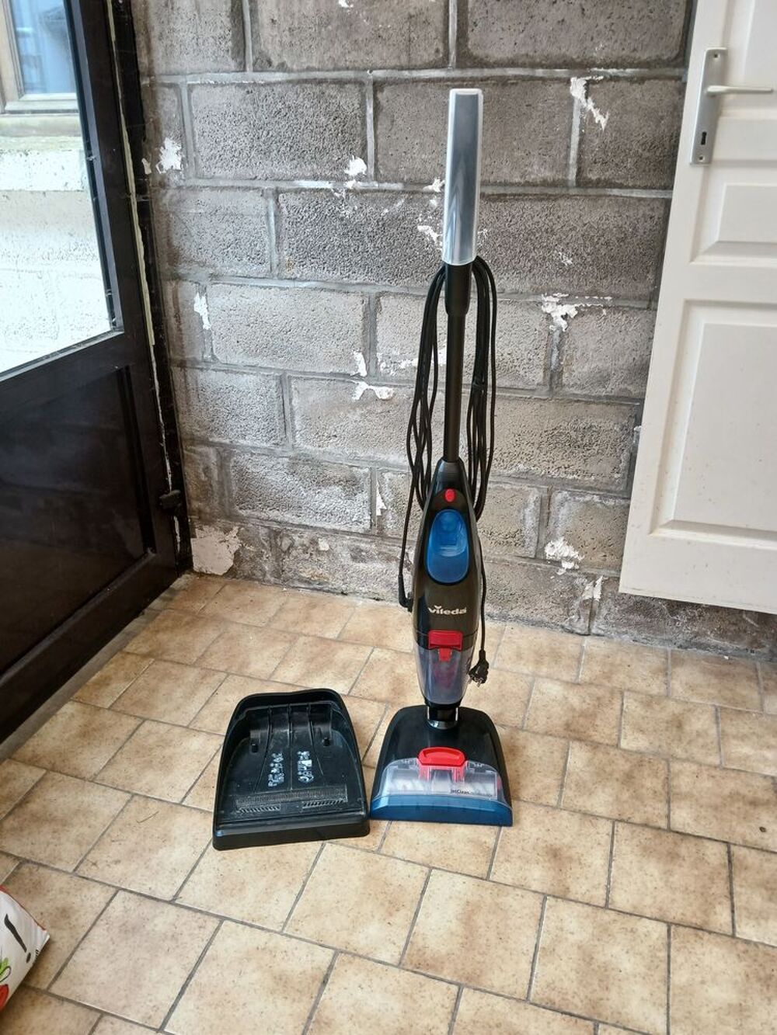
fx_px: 778
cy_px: 518
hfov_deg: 53.1
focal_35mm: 26
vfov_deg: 67.3
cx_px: 388
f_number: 1.8
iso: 64
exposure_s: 1/50
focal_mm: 3.98
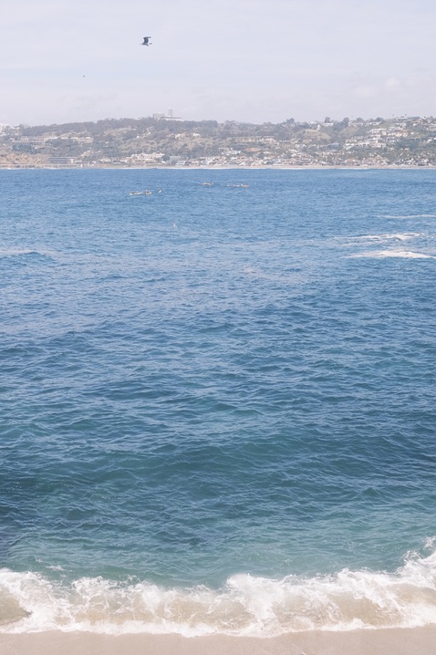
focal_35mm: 56
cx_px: 152
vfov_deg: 35.7
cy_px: 326
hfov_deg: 24.1
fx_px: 1018
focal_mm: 24.9
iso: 320
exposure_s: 1/950
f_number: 5.6
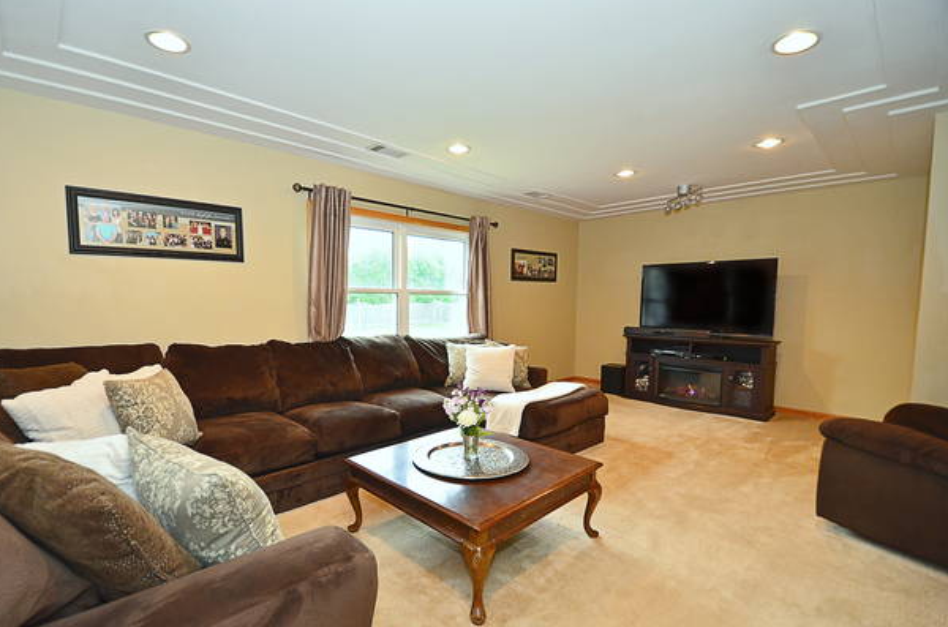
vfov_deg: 73.4
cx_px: 444
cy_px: 330
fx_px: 420
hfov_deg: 96.7
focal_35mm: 16
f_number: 4
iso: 800
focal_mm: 10
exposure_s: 1/60
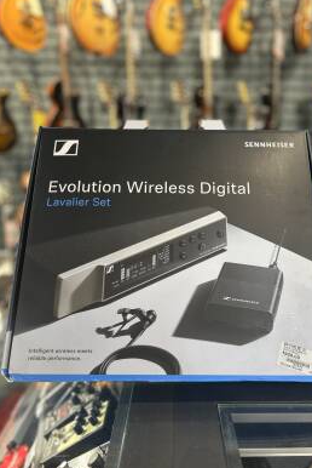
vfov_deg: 65.4
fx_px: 363
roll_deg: +0.6
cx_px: 177
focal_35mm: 28
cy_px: 233
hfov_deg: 46.4
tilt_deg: -12.1
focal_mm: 5.7
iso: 125
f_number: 1.5
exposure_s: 1/120
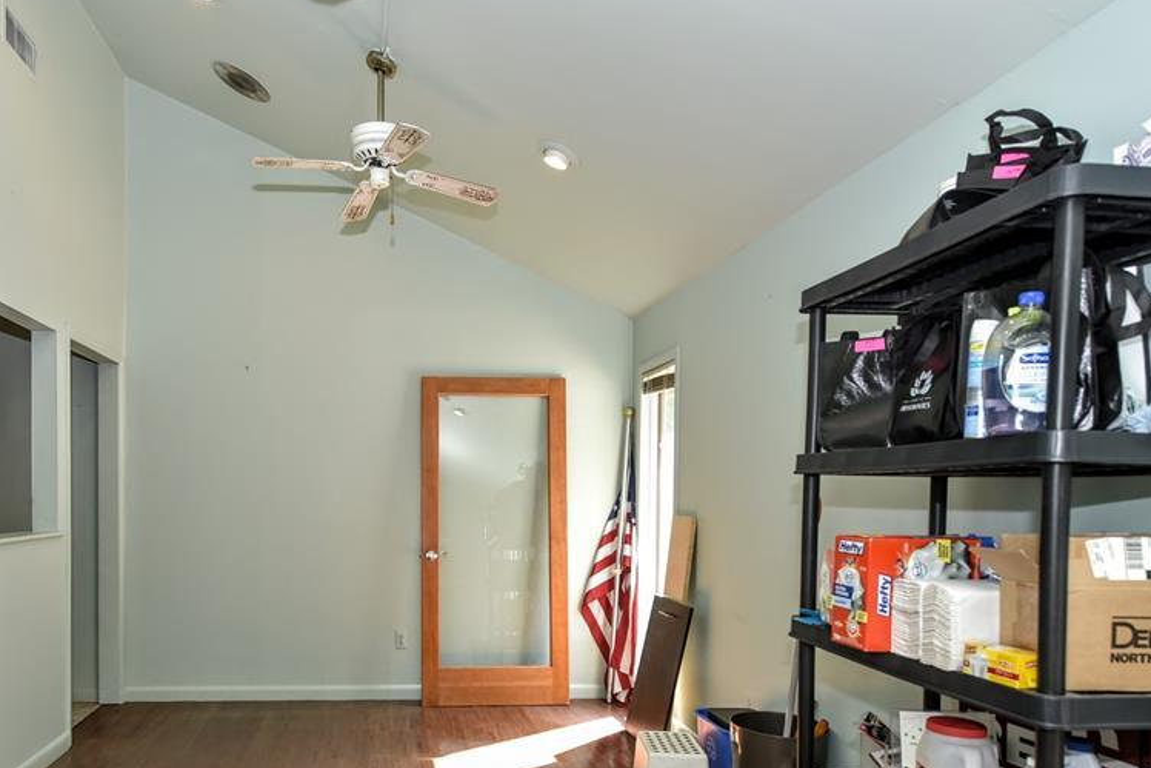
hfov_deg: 68.4
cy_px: 510
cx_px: 442
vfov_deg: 48.8
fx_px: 831
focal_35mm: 26
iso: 800
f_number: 4.8
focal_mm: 19
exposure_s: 1/90
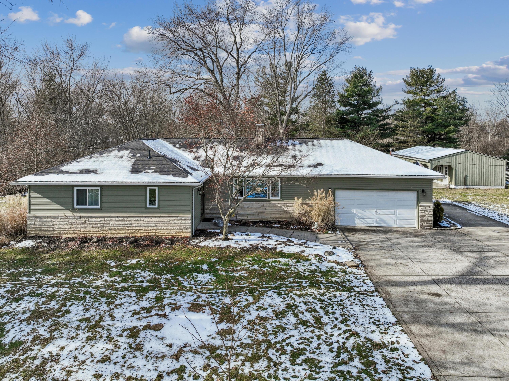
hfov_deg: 71.6
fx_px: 353
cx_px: 254
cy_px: 190
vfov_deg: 56.8
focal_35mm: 24
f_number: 2.8
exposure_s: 1/2000
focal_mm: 12.3
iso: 120
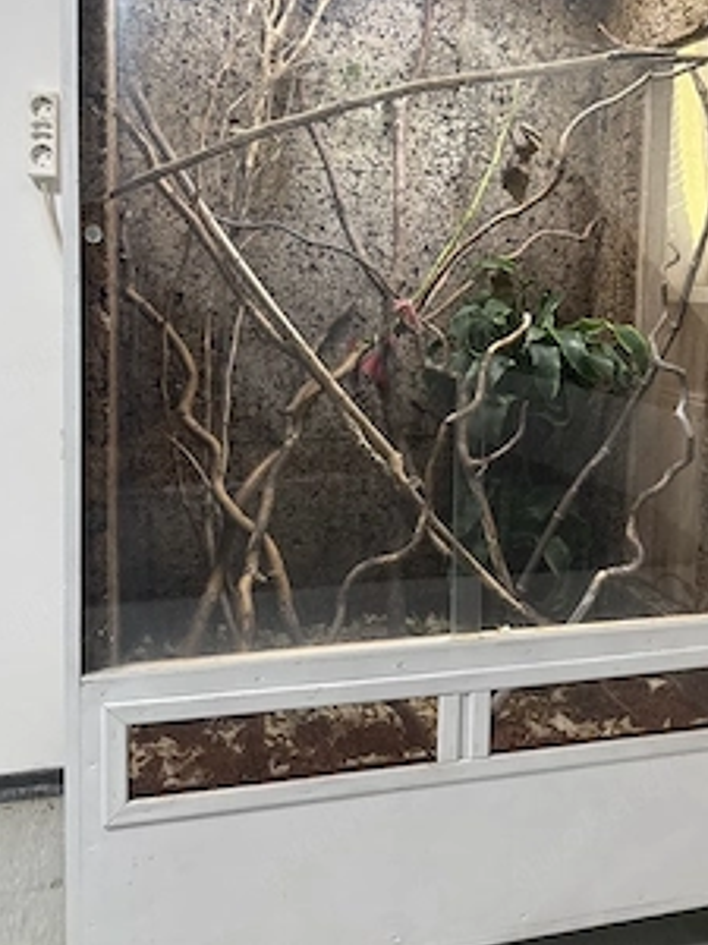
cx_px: 381
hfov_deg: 44.1
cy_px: 350
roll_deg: -1.8
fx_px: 873
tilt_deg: -3.9
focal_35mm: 32
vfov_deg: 56.1
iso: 200
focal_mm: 6.76
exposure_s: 1/80
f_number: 1.78
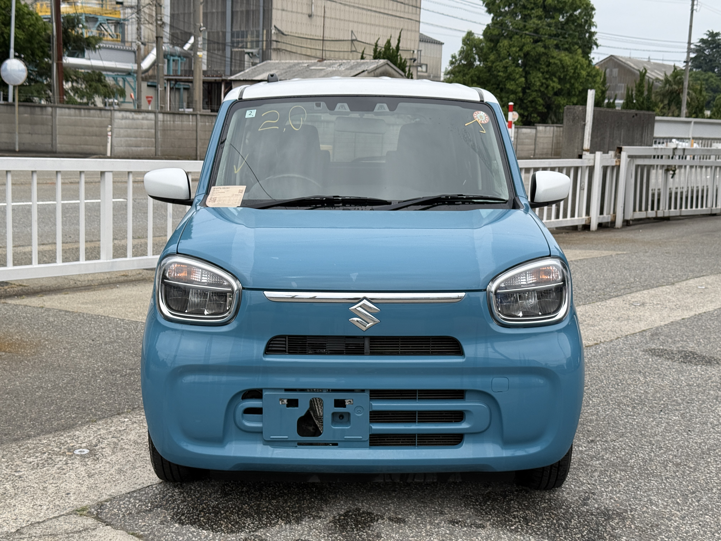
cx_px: 360
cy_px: 270
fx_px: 1000
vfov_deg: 30.3
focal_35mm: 48
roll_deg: -2.5
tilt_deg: -7.6
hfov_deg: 39.7
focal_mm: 6.76
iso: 64
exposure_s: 1/2976
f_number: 1.78
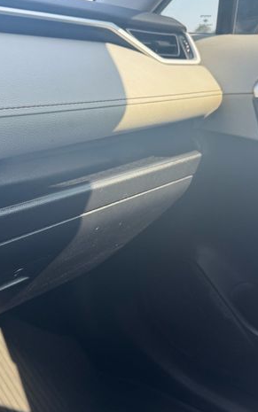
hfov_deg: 36.0
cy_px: 206
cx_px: 90
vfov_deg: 55.3
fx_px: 393
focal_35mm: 35
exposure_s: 1/179
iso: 64
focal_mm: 6.76
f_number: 1.78
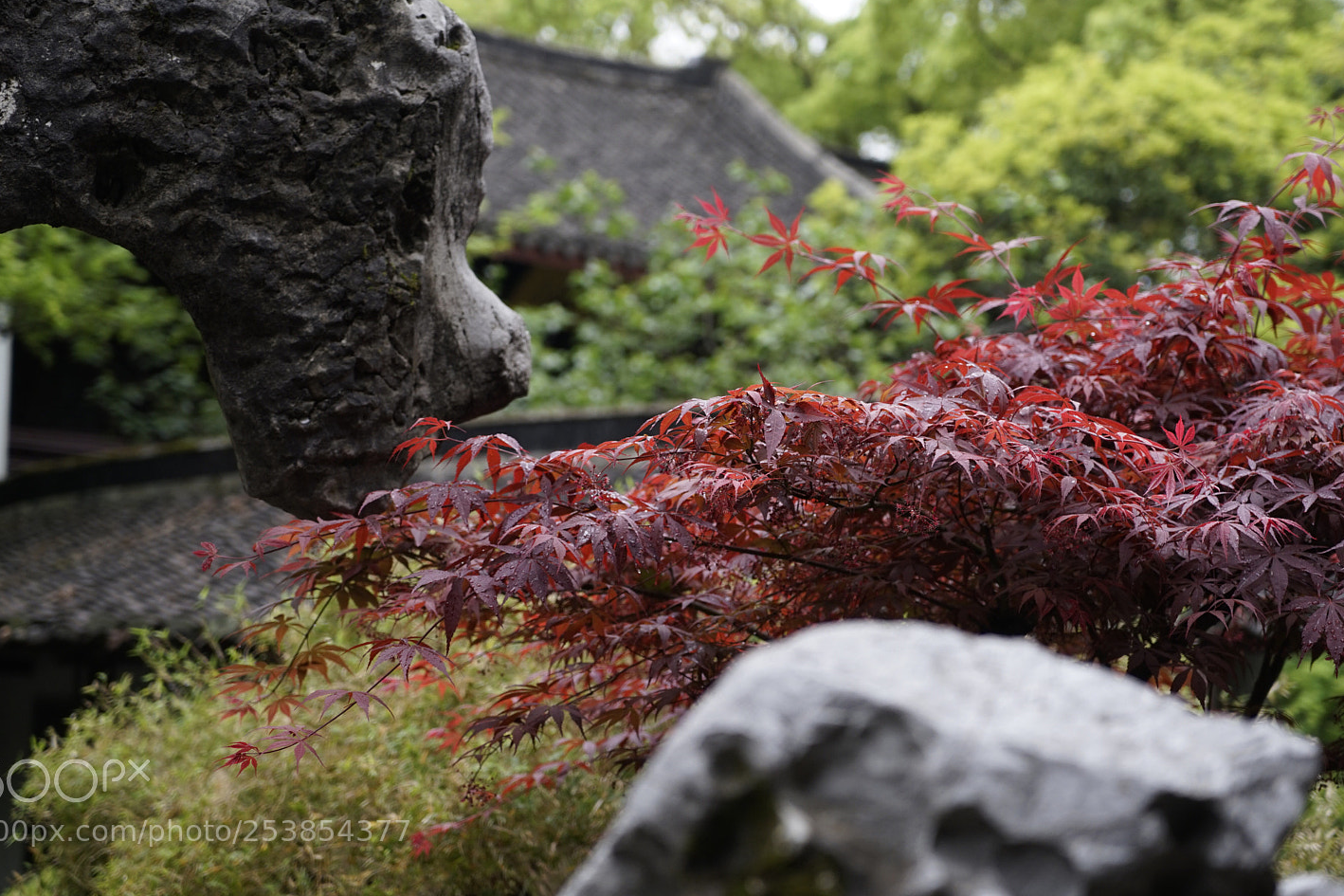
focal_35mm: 79
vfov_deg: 17.3
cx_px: 673
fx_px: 2949
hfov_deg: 25.7
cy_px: 400
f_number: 4
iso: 320
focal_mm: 70
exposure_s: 1/160
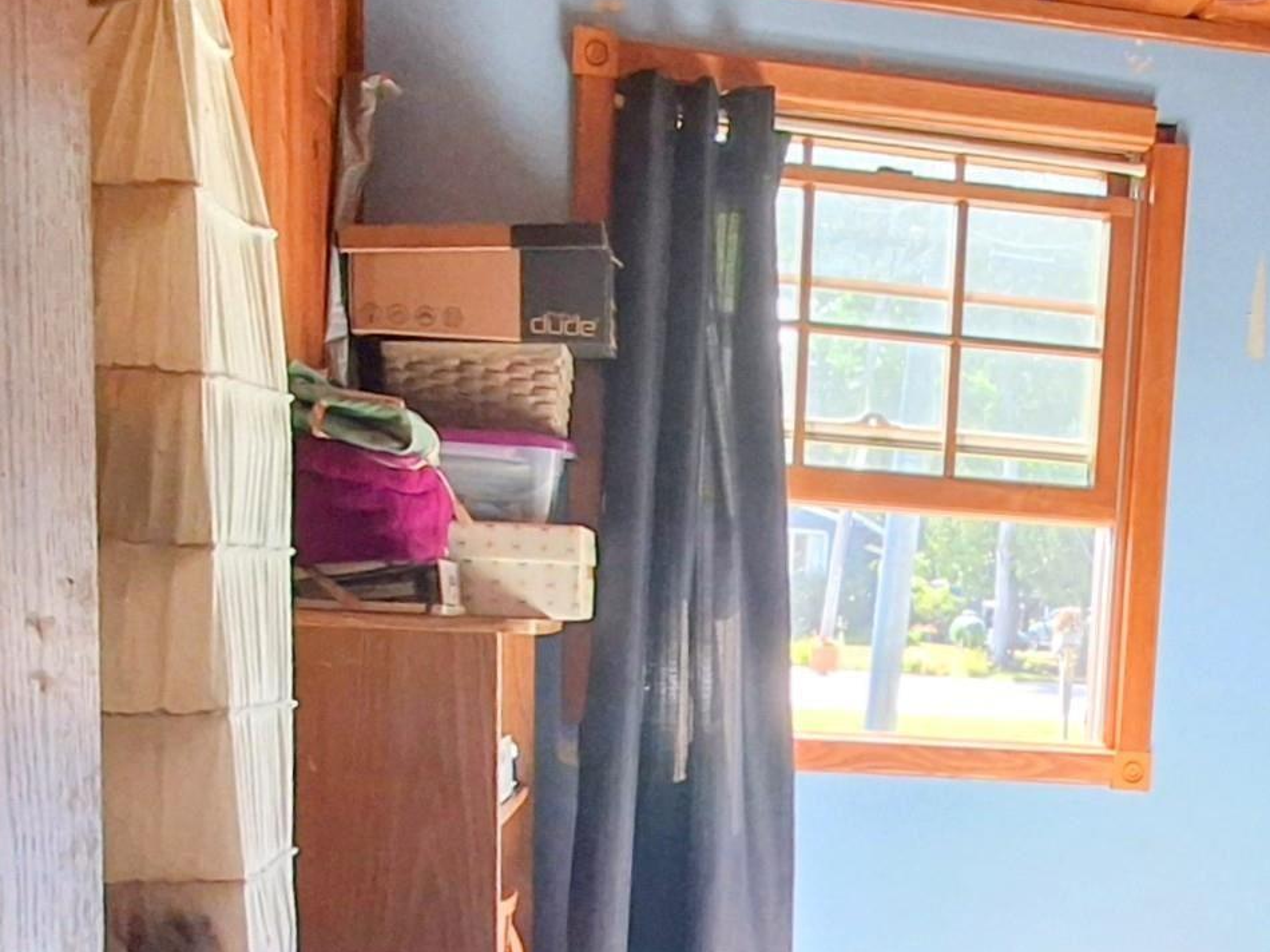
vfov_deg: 27.3
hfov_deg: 36.4
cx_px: 1075
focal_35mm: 50
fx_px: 1834
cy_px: 968
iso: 80
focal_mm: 1.64
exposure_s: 1/40
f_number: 2.2
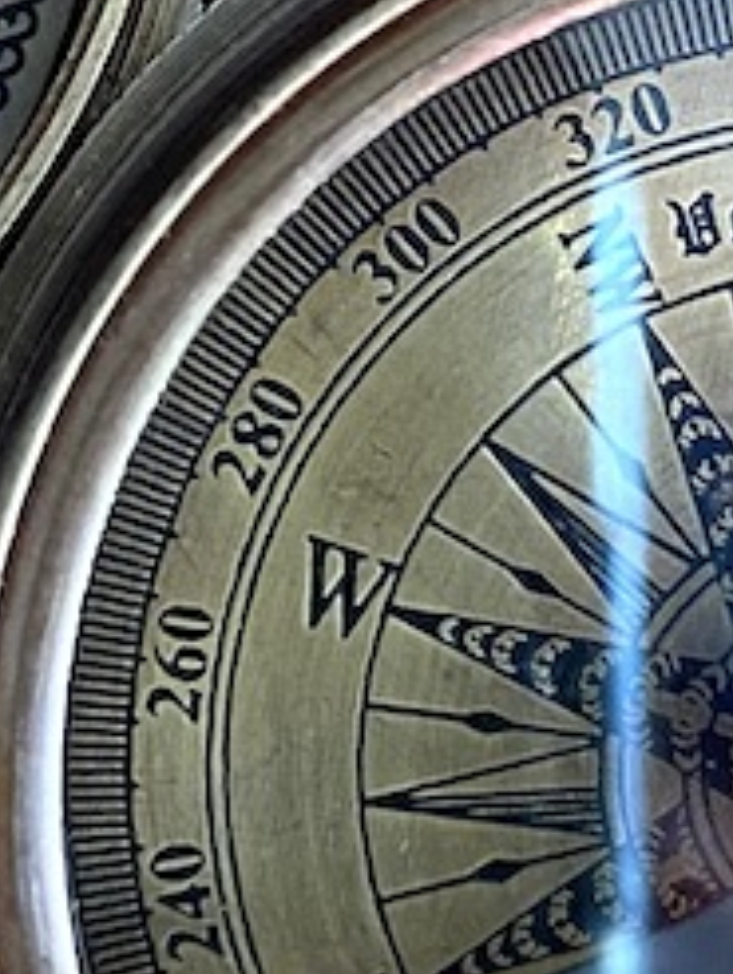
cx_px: 111
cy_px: 253
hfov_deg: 8.8
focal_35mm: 169
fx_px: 4763
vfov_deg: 11.7
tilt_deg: -82.4
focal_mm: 4.25
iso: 125
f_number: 1.8
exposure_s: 1/96
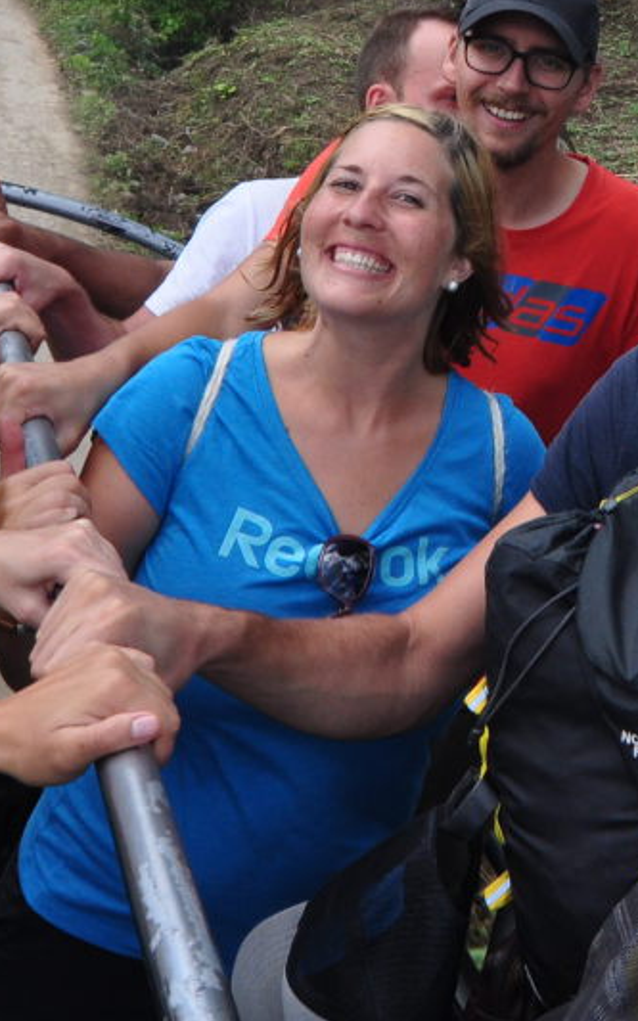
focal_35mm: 60
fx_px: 1656
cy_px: 138
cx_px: 682
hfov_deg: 20.9
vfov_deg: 32.8
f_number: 10
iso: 400
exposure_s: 1/250
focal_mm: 13
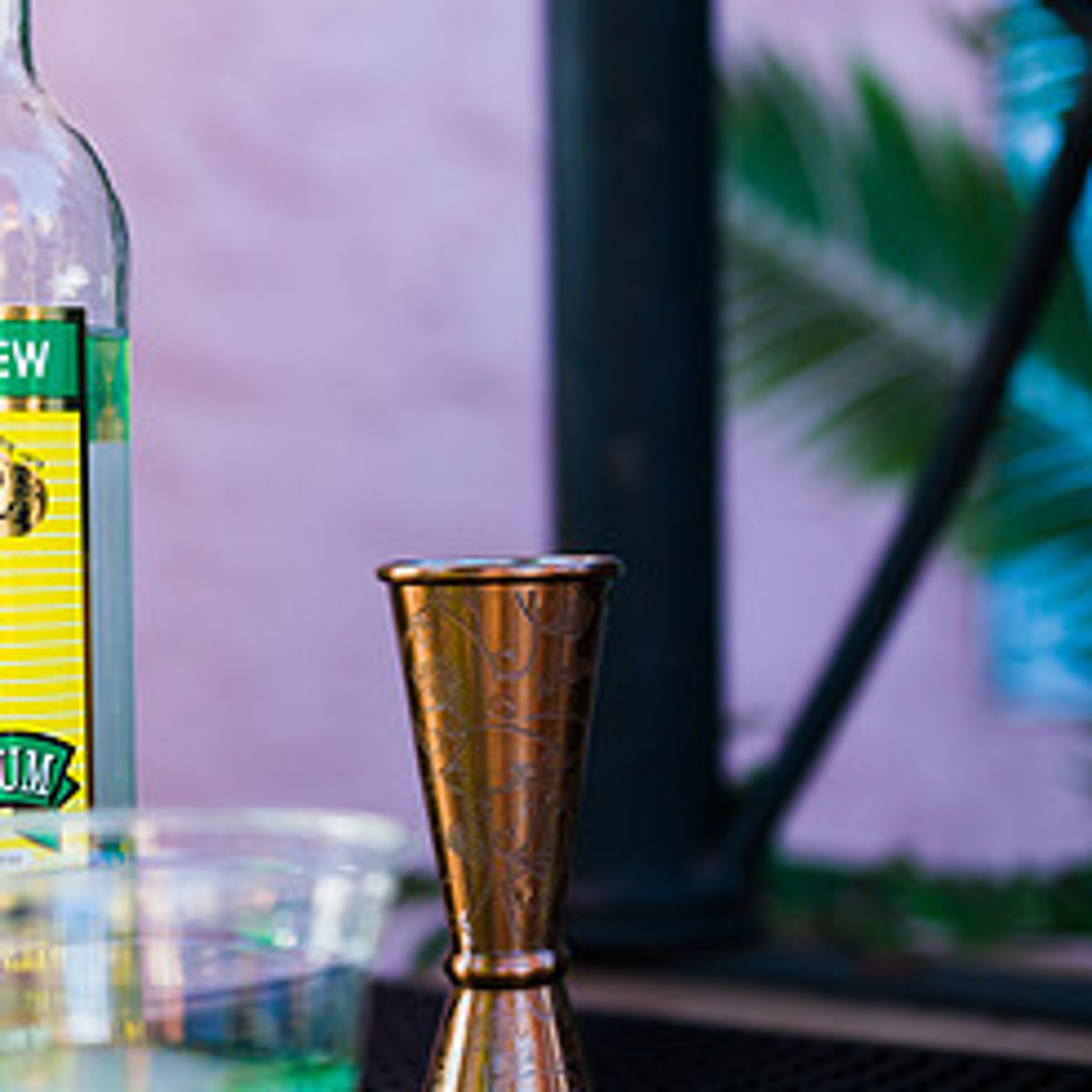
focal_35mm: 80
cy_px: 635
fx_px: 2855
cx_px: 27
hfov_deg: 21.0
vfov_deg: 21.6
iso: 400
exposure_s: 1/1000
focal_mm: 40
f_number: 3.2
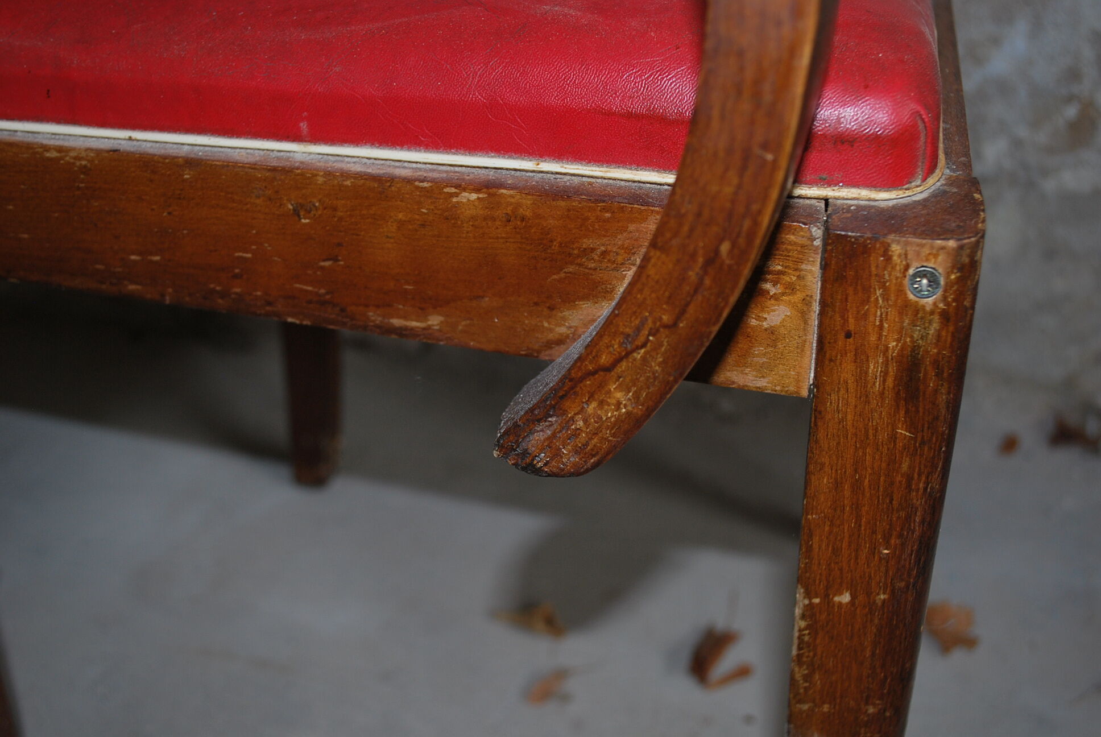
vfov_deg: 34.3
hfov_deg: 49.5
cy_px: 368
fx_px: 1194
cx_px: 550
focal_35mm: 39
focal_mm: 26
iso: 200
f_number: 4.2
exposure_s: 1/60
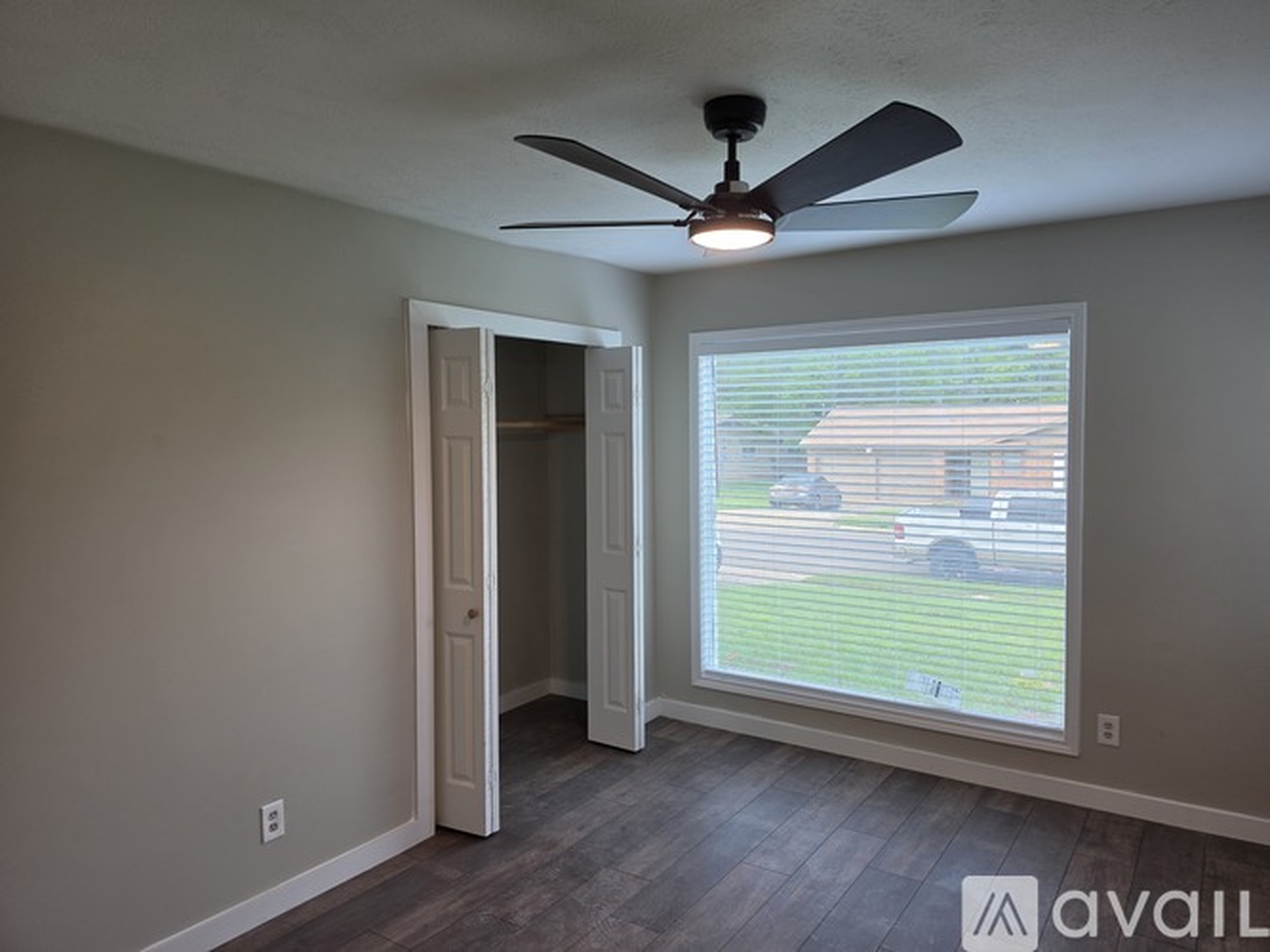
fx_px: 844
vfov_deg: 58.9
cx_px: 635
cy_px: 476
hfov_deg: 73.9
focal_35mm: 23
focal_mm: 6.5
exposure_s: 1/120
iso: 50
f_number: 1.4
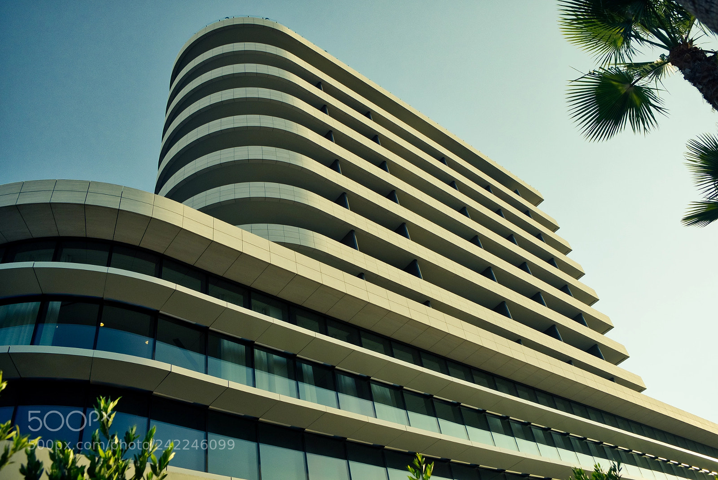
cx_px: 359
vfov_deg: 48.0
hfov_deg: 67.3
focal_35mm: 27
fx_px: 539
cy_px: 240
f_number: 4
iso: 400
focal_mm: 18
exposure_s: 1/1700
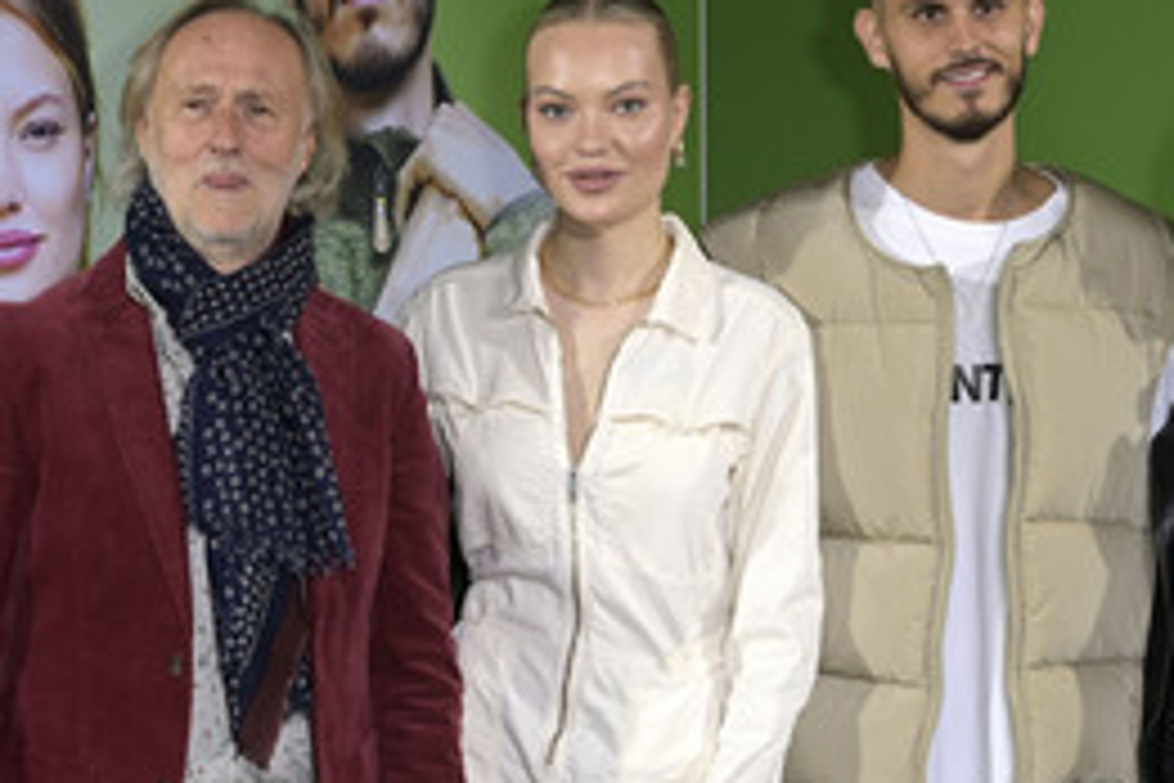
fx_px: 3098
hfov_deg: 21.4
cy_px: 468
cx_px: 654
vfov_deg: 14.4
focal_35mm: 95
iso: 2500
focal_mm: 55
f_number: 5.6
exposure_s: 1/250
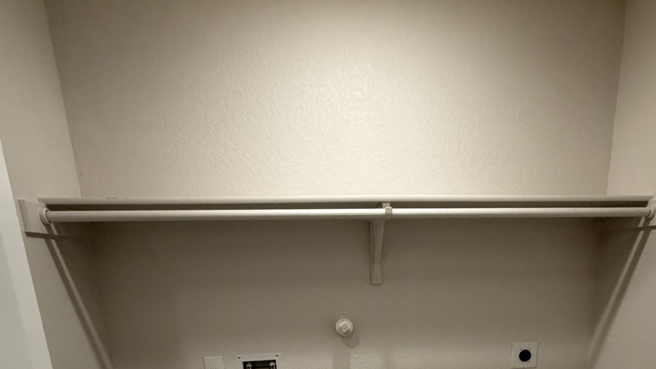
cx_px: 375
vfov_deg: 37.9
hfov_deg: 71.5
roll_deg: +1.8
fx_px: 452
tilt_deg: -16.6
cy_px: 393
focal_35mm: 26
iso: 250
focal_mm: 2.22
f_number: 2.2
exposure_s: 1/120
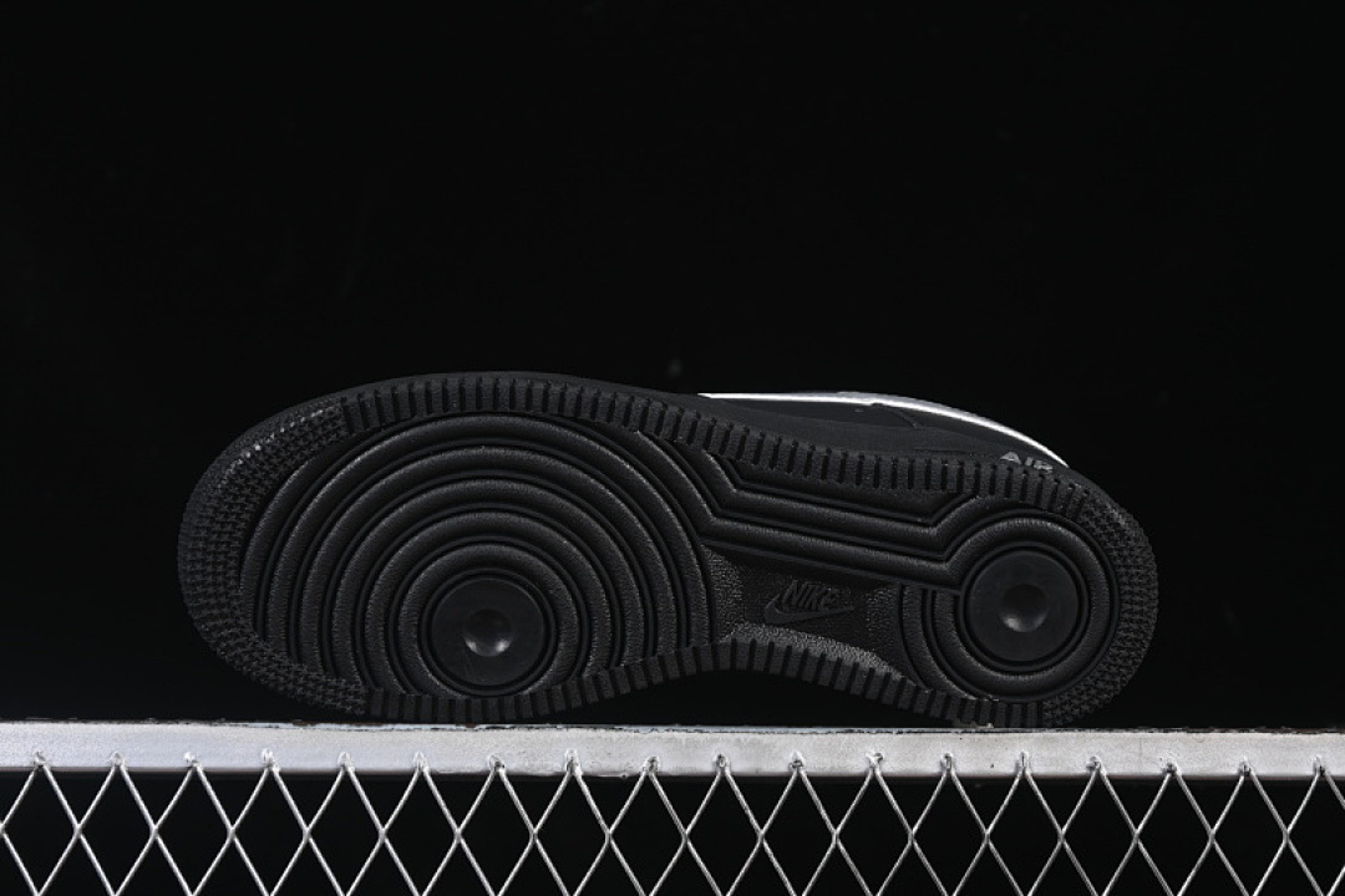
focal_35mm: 75
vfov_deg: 18.2
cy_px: 448
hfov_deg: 27.0
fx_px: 2802
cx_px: 672
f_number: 6.3
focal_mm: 50
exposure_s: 1/60
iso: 160
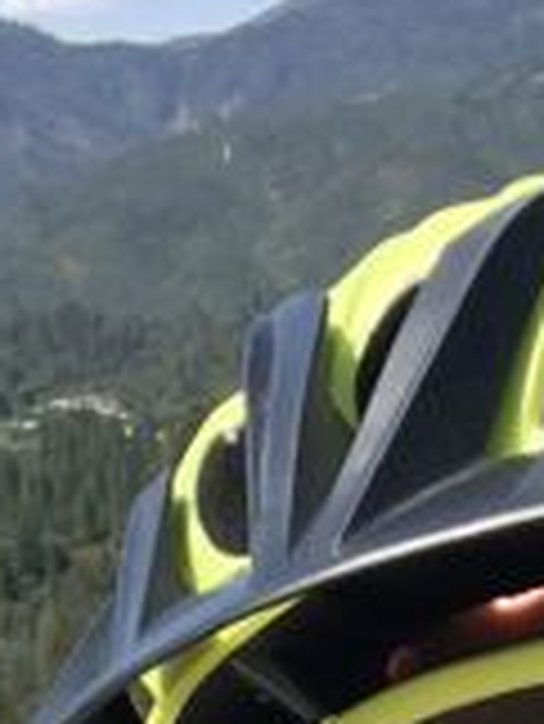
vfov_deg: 16.4
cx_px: 611
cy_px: 951
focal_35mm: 113
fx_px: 2365
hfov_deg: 12.9
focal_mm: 2.65
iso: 32
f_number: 2.2
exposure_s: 1/949
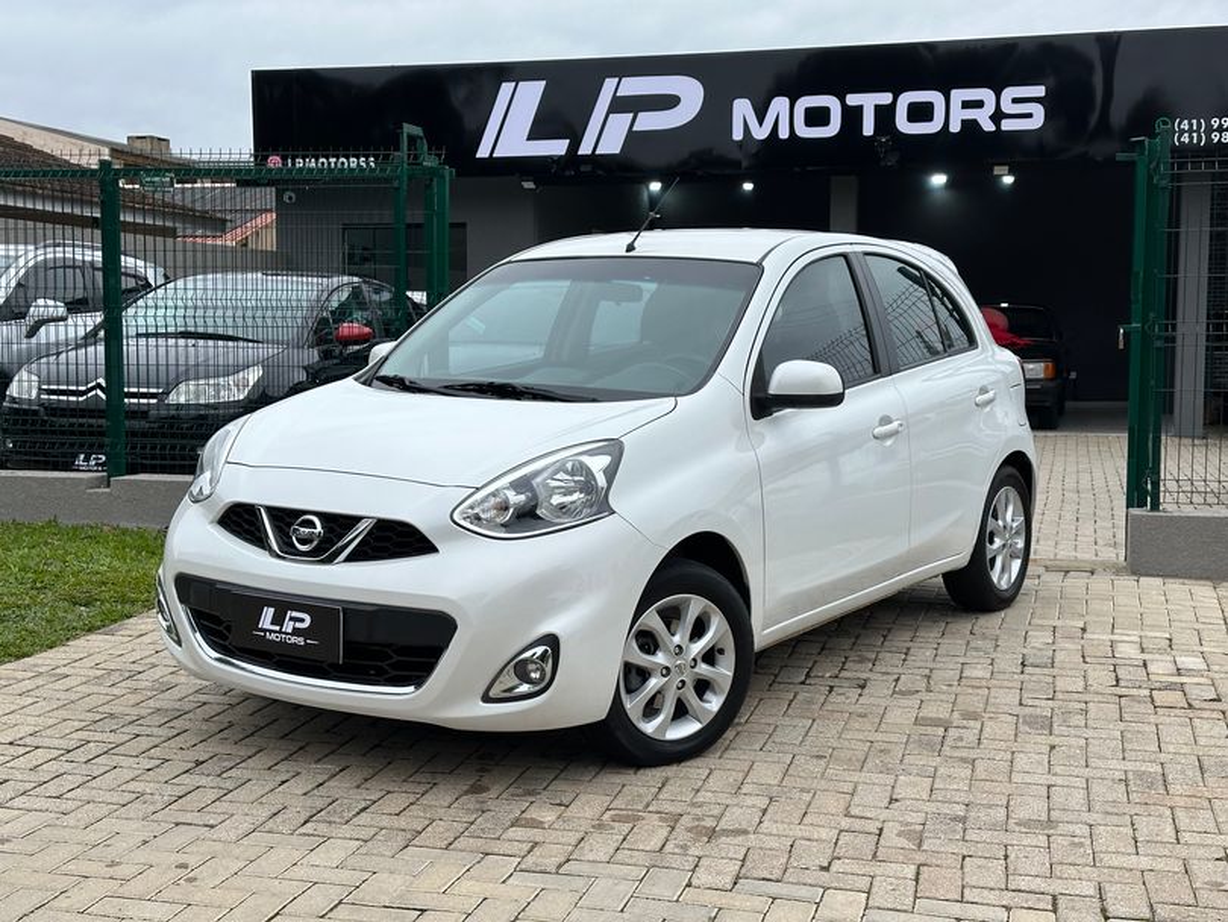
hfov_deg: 39.6
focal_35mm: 48
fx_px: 1703
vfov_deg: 30.3
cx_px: 614
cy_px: 461
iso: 64
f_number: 1.78
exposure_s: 1/1199
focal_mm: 6.86
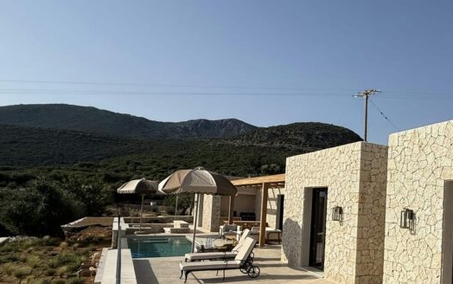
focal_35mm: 29
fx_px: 358
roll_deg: -3.6
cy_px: 197
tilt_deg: +2.5
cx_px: 406
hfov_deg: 56.0
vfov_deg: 42.4
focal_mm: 2.22
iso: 64
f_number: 2.2
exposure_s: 1/5155
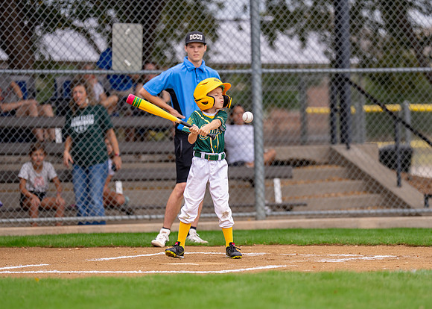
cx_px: 238
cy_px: 174
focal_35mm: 264
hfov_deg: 7.6
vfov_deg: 5.5
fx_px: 3237
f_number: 2.8
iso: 250
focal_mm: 200
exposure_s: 1/1600
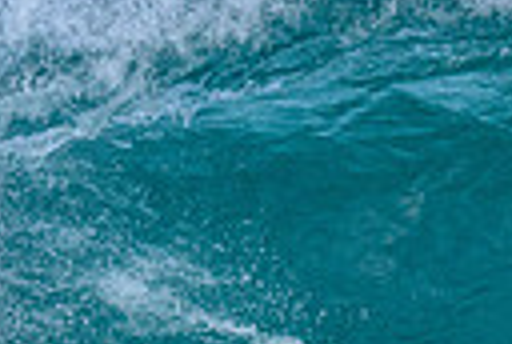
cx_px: -44
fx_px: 70807
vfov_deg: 0.3
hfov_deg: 0.4
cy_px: 240
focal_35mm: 4967
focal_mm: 800
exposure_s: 1/2000
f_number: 6.3
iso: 640
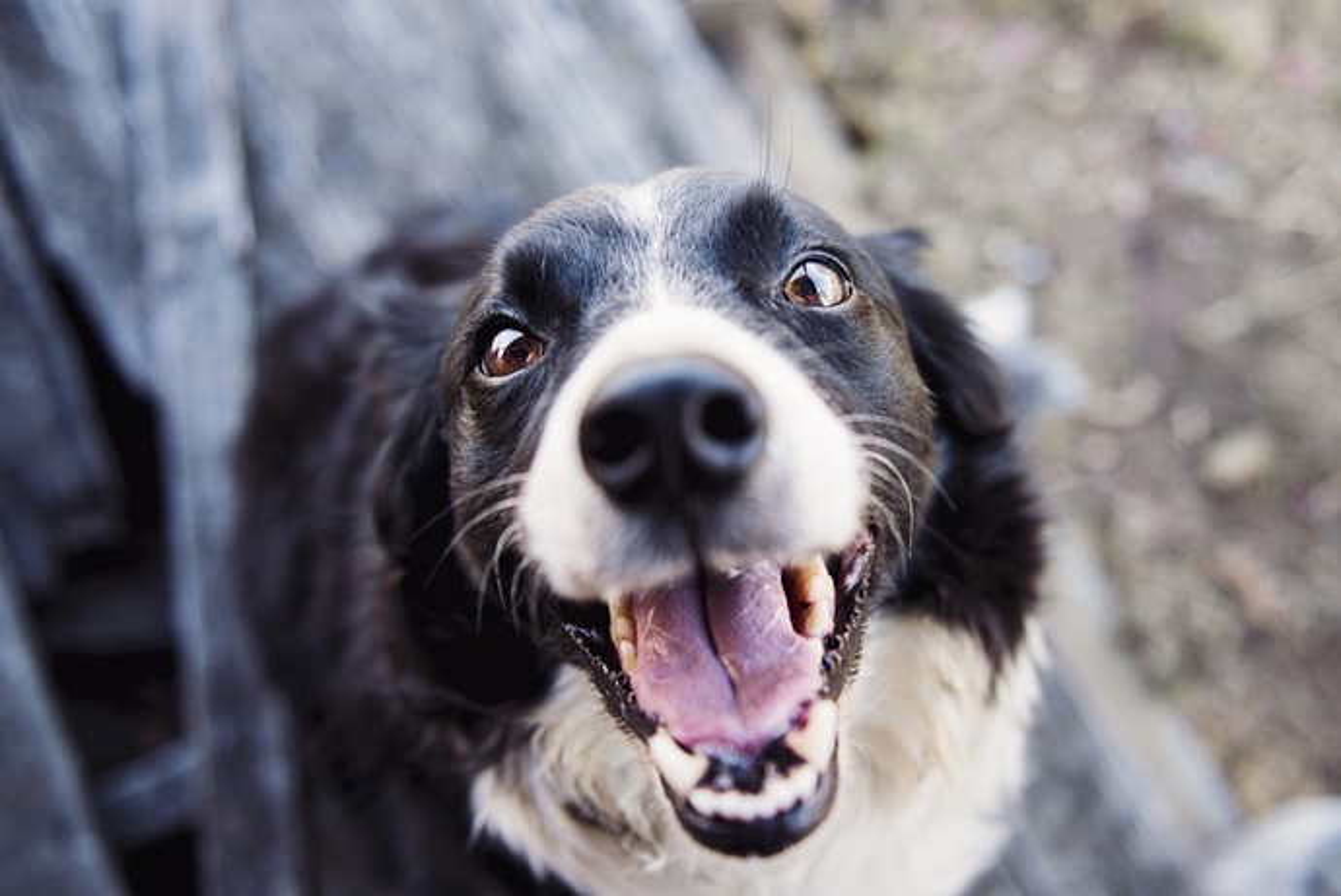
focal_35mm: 32
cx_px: 670
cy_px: 448
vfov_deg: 41.2
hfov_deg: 58.7
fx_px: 1193
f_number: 2.8
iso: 200
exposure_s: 1/125
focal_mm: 32
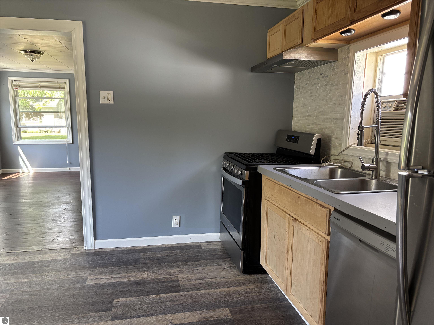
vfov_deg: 53.1
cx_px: 217
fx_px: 326
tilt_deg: -7.4
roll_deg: -0.7
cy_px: 162
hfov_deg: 67.3
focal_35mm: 26
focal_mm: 5.96
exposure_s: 1/74
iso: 125
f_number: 1.6
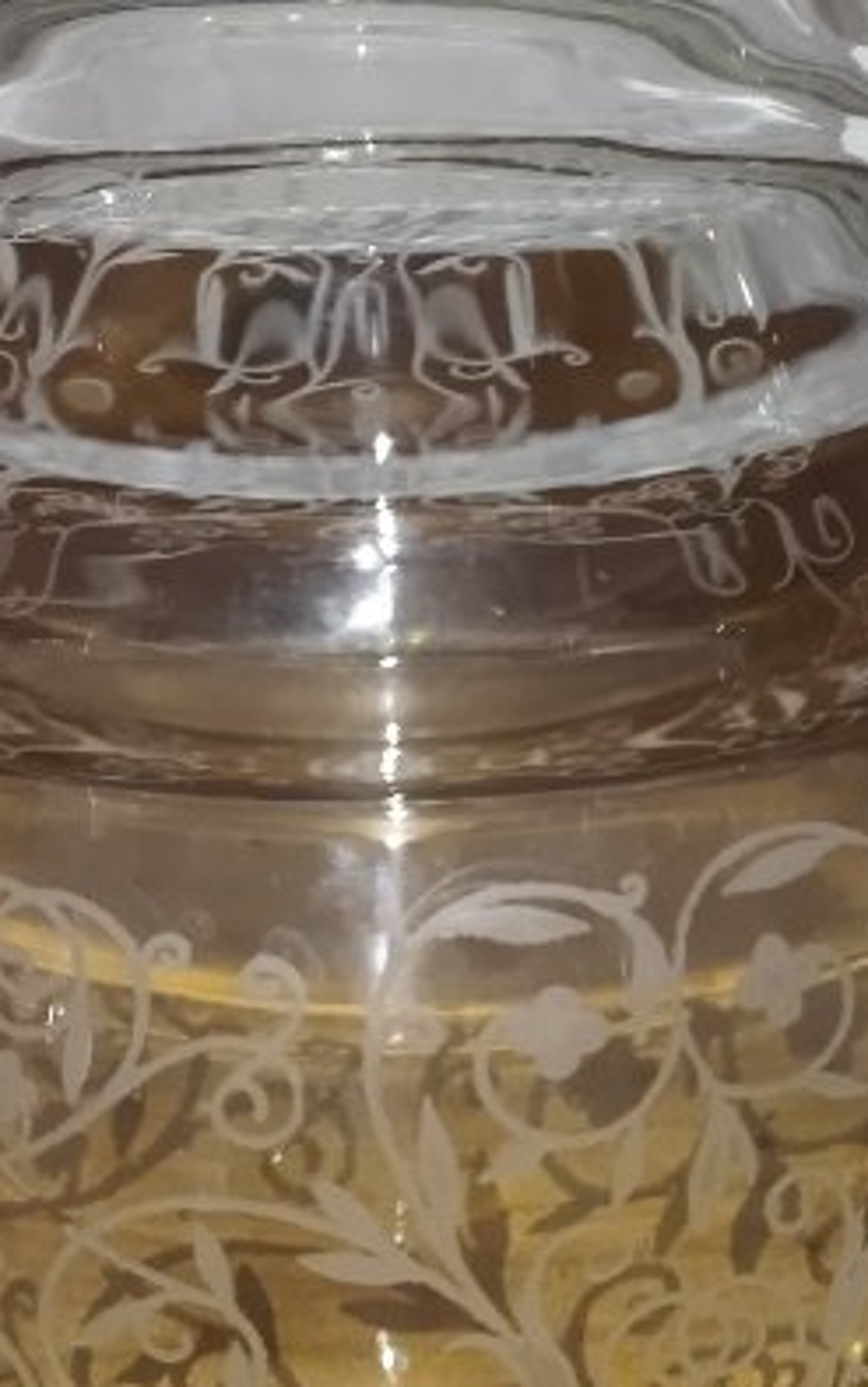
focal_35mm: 87
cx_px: 443
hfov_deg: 15.0
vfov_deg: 23.7
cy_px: 471
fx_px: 3292
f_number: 1.79
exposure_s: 1/33
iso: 394
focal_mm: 4.71
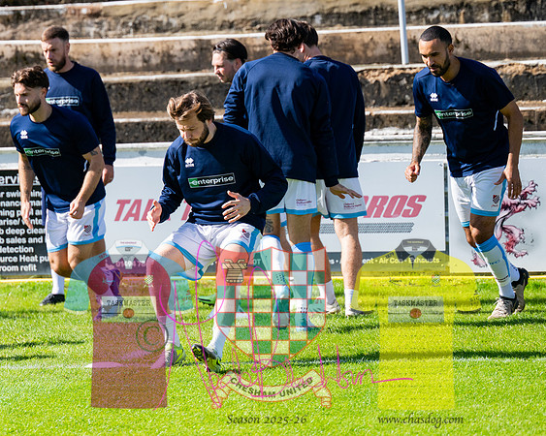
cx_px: 183
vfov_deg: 7.4
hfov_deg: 9.2
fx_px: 3381
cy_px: 273
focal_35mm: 209
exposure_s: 1/2500
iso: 400
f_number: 4
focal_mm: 145
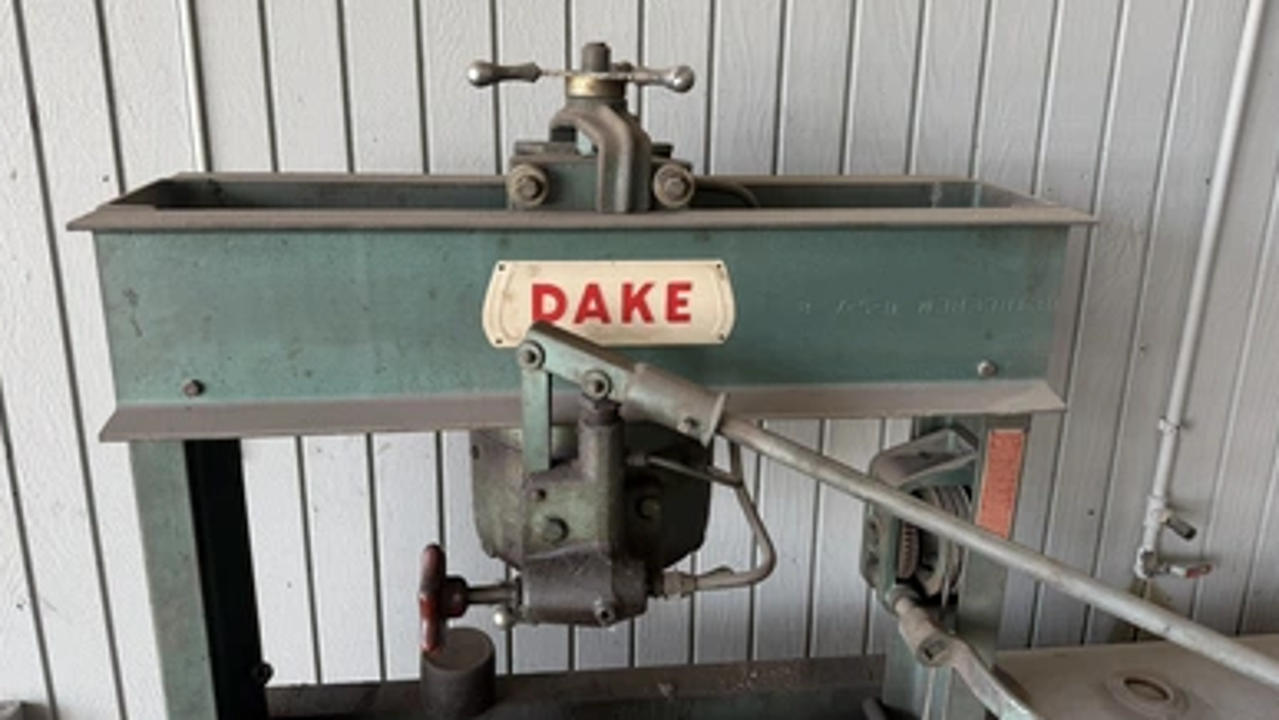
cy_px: 307
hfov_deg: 69.8
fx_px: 916
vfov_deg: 42.8
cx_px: 638
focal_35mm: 27
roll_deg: -1.7
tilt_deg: -14.8
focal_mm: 6.76
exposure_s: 1/120
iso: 80
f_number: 1.78
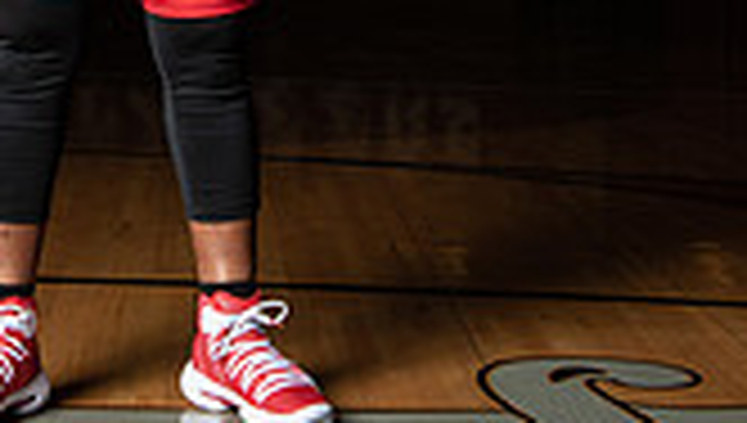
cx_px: 135
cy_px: -464
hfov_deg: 17.8
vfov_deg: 9.5
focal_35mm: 119
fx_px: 2361
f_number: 14
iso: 320
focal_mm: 42
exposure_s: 1/200
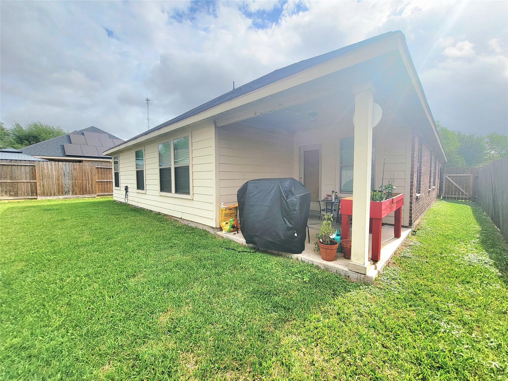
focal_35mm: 13
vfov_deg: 89.9
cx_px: 254
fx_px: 191
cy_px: 190
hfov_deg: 106.2
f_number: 2.2
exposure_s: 1/2000
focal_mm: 2.2
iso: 50
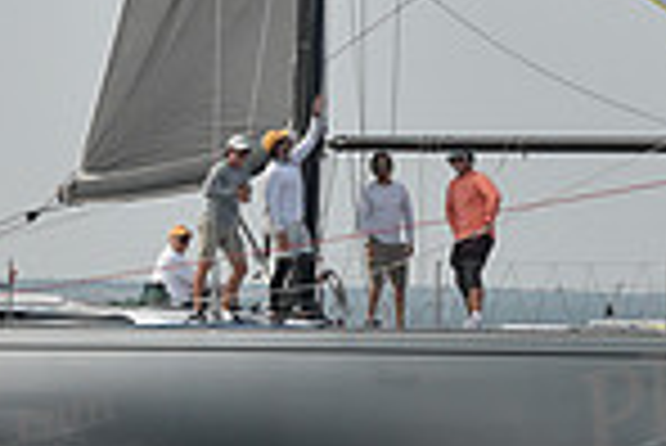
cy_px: 173
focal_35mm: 274
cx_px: 351
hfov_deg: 7.5
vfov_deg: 5.0
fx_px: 5074
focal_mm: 70
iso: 250
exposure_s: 1/1250
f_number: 8
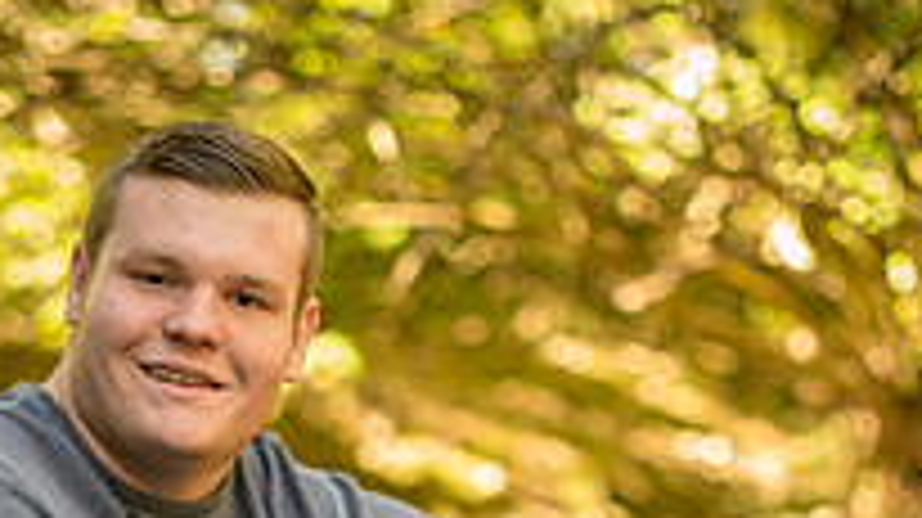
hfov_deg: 18.6
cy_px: 784
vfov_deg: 10.2
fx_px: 2810
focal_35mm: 115
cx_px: 405
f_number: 2
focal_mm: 50
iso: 200
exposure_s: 1/100
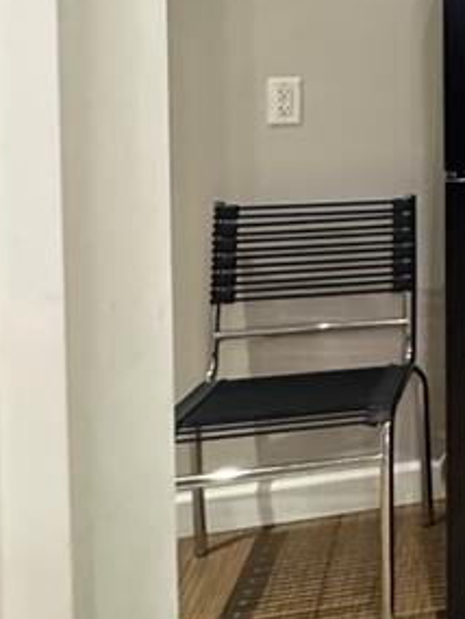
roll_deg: -1.2
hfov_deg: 18.3
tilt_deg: -5.0
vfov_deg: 30.9
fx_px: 1056
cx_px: 884
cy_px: 39
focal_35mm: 59
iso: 1250
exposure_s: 1/60
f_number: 2.2
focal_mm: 2.22
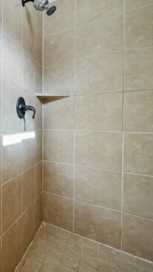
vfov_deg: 80.9
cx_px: -37
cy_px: 121
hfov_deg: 37.0
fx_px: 159
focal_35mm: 22
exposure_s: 1/30
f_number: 8
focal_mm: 12
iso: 640
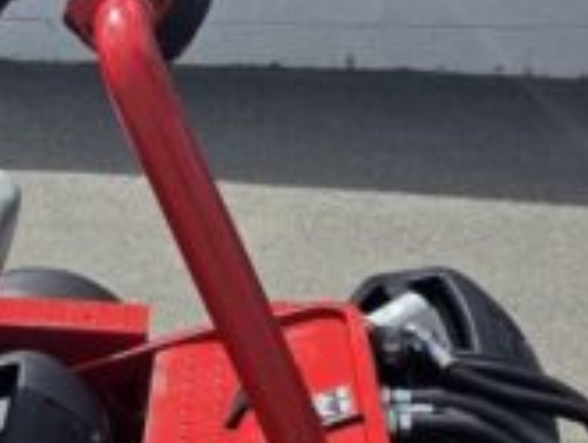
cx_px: 39
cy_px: 128
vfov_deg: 18.4
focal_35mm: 80
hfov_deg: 23.6
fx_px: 1361
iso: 100
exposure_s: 1/3882
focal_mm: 2.2
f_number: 2.2
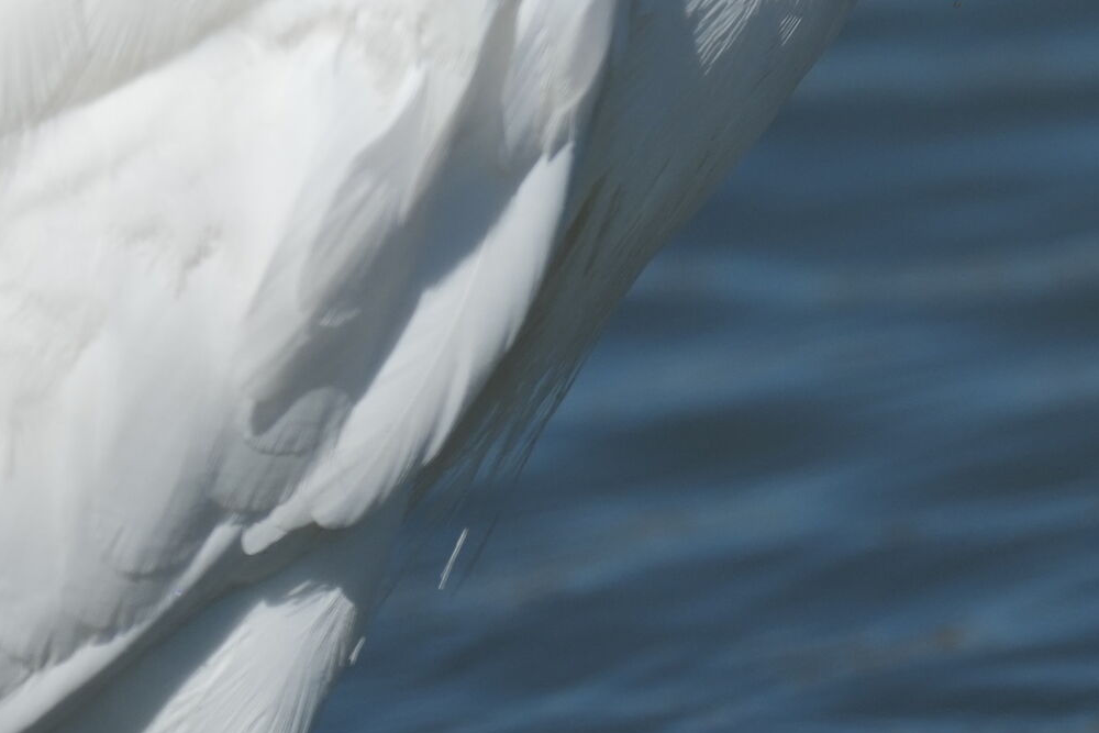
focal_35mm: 2418
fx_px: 73822
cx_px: 522
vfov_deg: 0.6
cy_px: 35
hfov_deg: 0.9
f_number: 6.3
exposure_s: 1/2500
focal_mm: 560
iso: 320
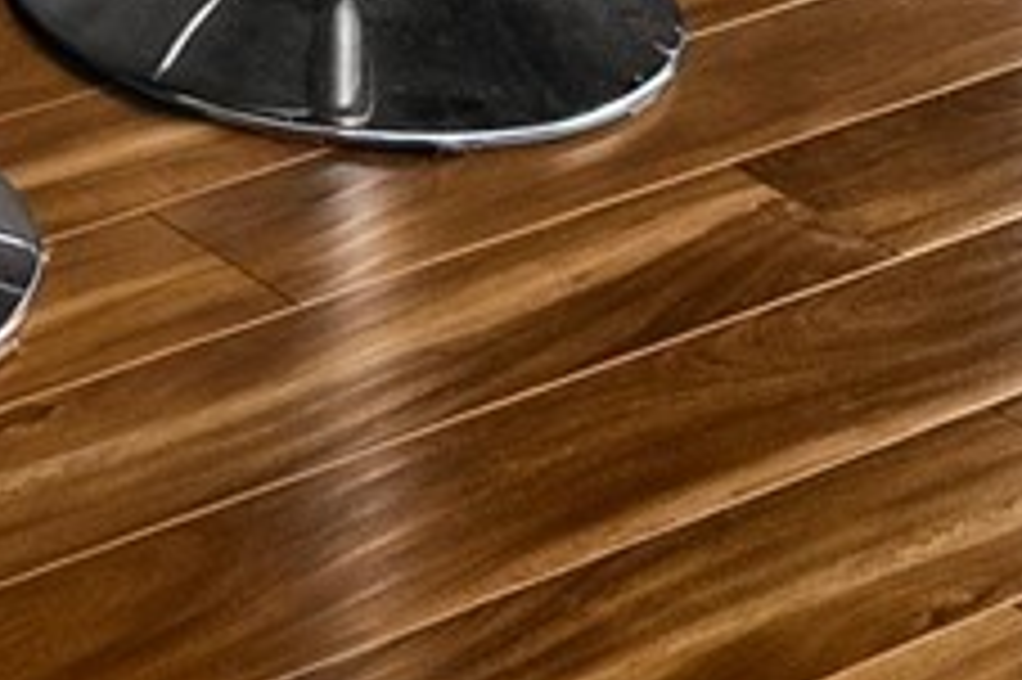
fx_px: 4028
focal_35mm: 142
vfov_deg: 7.6
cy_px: -1729
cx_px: -912
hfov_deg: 12.9
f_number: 7.1
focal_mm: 19
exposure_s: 1/5
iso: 1000
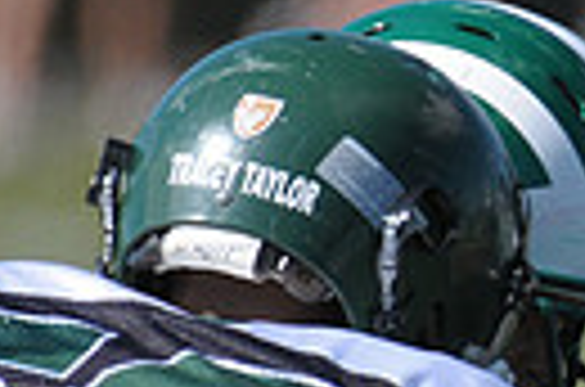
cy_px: 155
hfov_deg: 0.8
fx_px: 43428
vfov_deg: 0.5
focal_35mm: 2679
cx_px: 1251
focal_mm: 400
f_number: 4
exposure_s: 1/4000
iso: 640
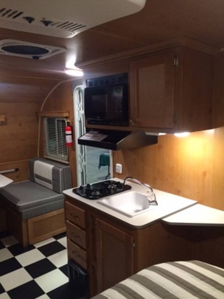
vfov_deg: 61.7
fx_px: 250
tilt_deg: -13.3
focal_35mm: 29
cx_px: 112
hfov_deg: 48.2
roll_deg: +2.9
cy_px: 150
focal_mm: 4.15
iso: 200
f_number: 2.2
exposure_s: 1/30
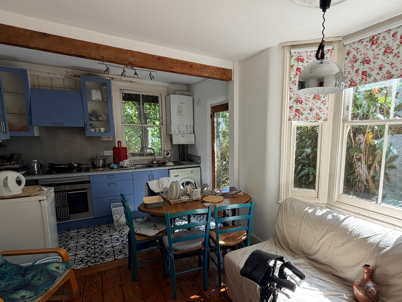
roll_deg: -0.5
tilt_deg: -7.7
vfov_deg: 65.8
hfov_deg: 80.2
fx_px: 232
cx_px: 252
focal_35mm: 20
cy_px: 166
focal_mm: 2.22
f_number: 2.2
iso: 64
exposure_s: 1/121
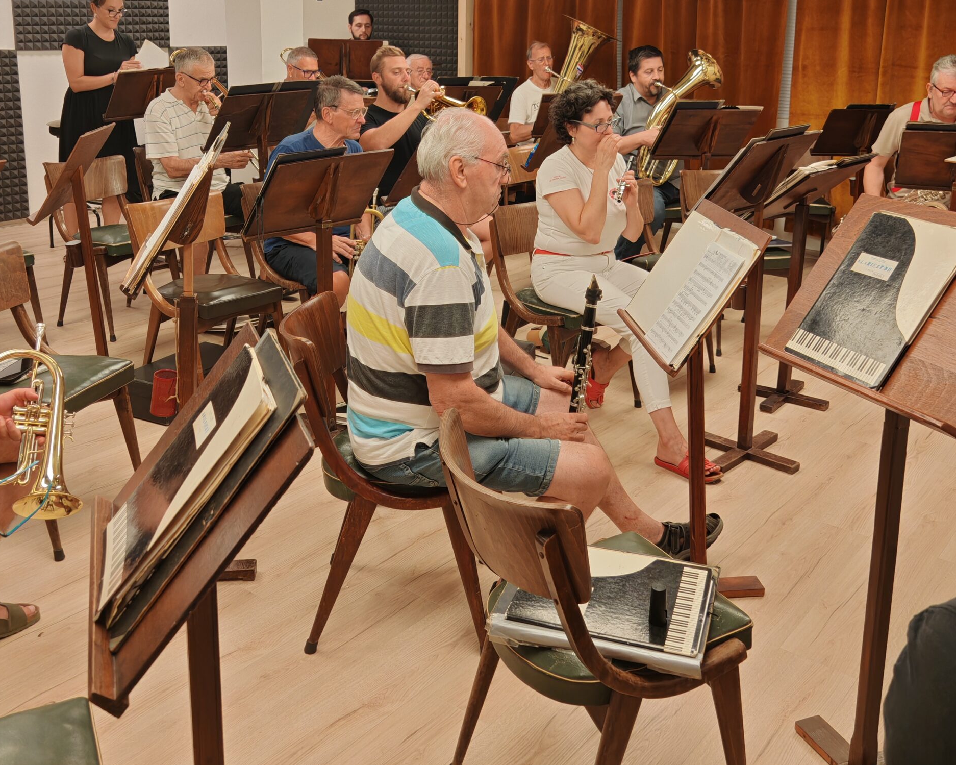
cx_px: 485
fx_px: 1019
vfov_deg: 40.4
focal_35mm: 36
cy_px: 225
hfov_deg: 50.3
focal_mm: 6.67
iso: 100
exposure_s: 1/100
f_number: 1.9
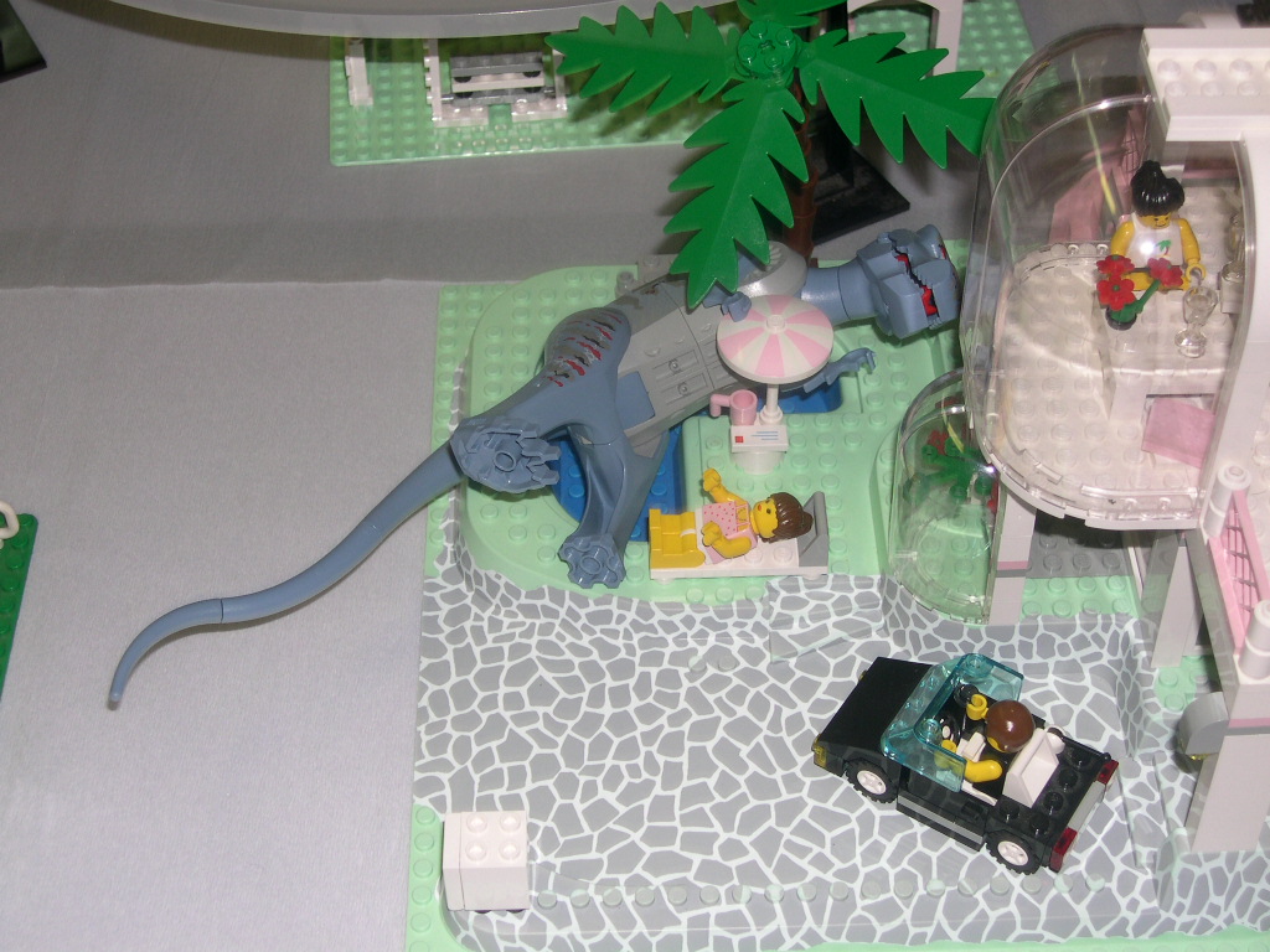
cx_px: 635
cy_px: 476
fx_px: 2091
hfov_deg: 33.8
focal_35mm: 57
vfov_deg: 25.7
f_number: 3.4
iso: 100
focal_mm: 12.2
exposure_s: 1/60
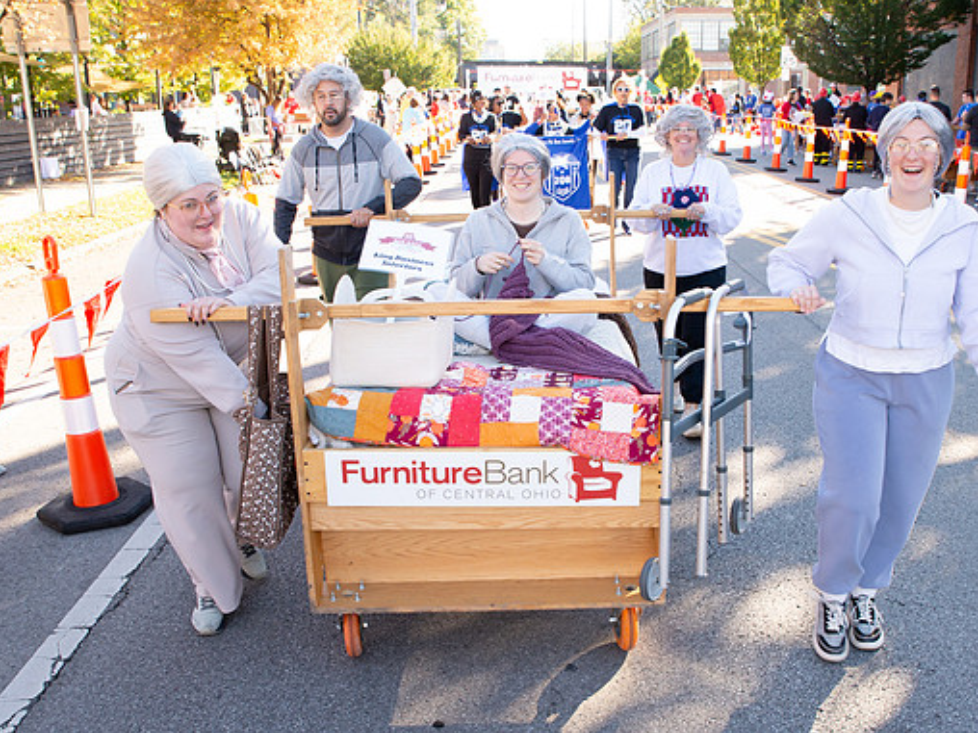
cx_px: 547
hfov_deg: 51.2
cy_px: 423
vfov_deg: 39.6
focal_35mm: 36
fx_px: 1017
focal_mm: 24
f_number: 7.1
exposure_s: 1/200
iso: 800
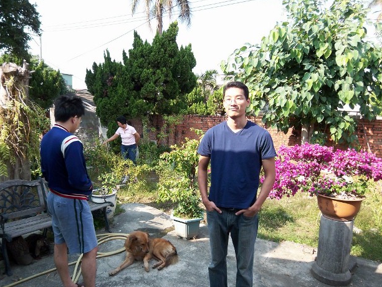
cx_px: 183
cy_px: 147
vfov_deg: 56.8
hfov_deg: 71.6
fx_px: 265
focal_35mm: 24
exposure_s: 1/200
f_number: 2.8
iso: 50
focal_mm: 3.8
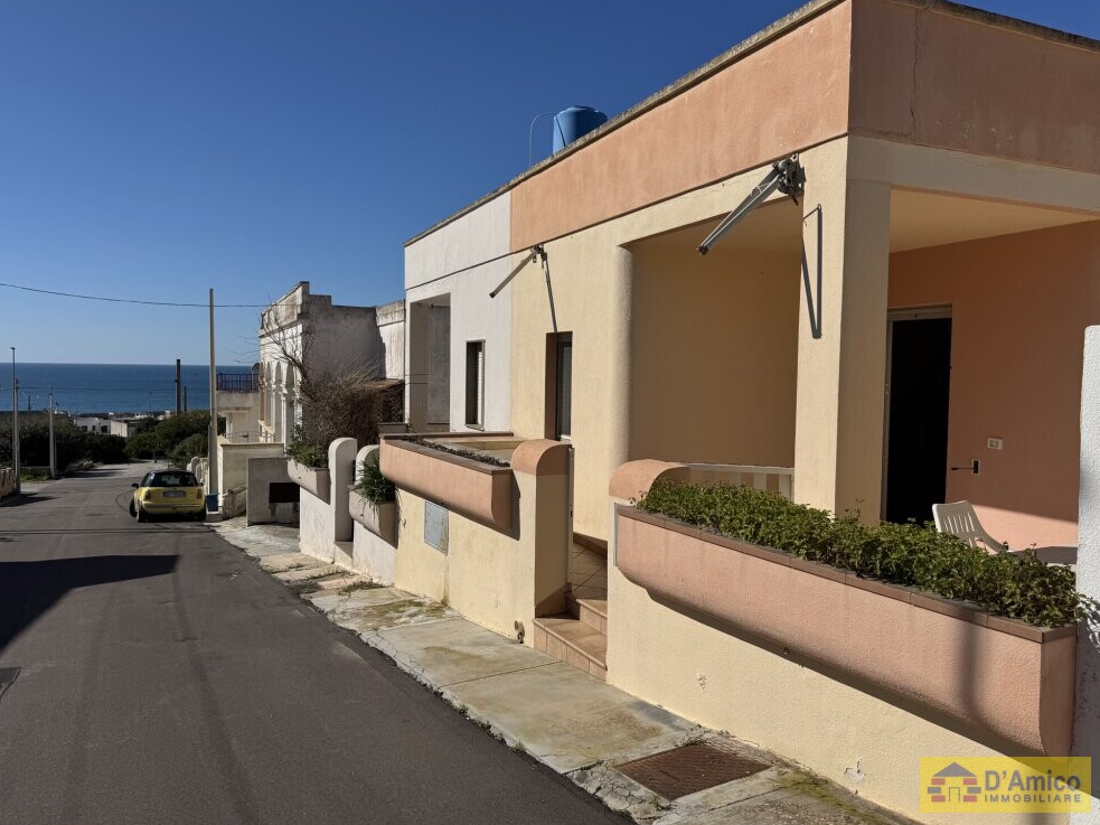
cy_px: 405
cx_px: 540
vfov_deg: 54.9
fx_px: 794
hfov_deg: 69.4
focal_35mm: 25
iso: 80
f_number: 1.78
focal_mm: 6.76
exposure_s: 1/12346
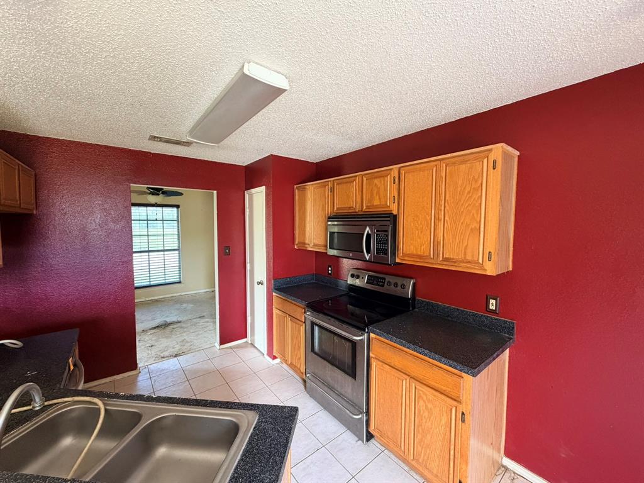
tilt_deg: -3.9
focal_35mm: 14
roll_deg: +0.1
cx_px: 322
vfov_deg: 85.7
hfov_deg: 102.1
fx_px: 260
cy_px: 242
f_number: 2.2
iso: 320
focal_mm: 2.22
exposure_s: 1/73
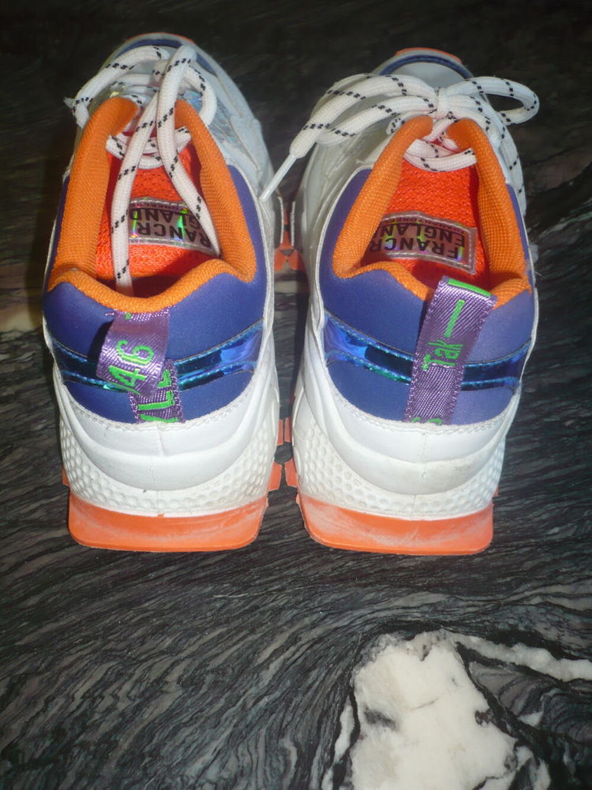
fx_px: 798
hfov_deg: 40.7
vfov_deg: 52.6
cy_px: 395
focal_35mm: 35
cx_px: 296
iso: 100
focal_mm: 5.8
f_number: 2.8
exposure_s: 1/30
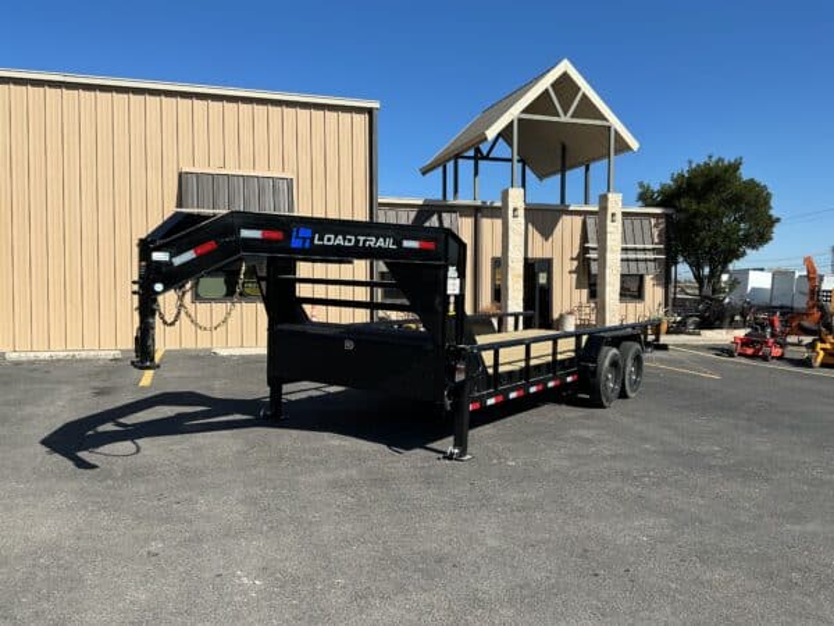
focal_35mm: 29
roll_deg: +1.2
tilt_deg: -1.9
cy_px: 313
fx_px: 699
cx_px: 417
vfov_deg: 48.2
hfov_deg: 61.7
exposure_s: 1/2141
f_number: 1.8
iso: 25
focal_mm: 3
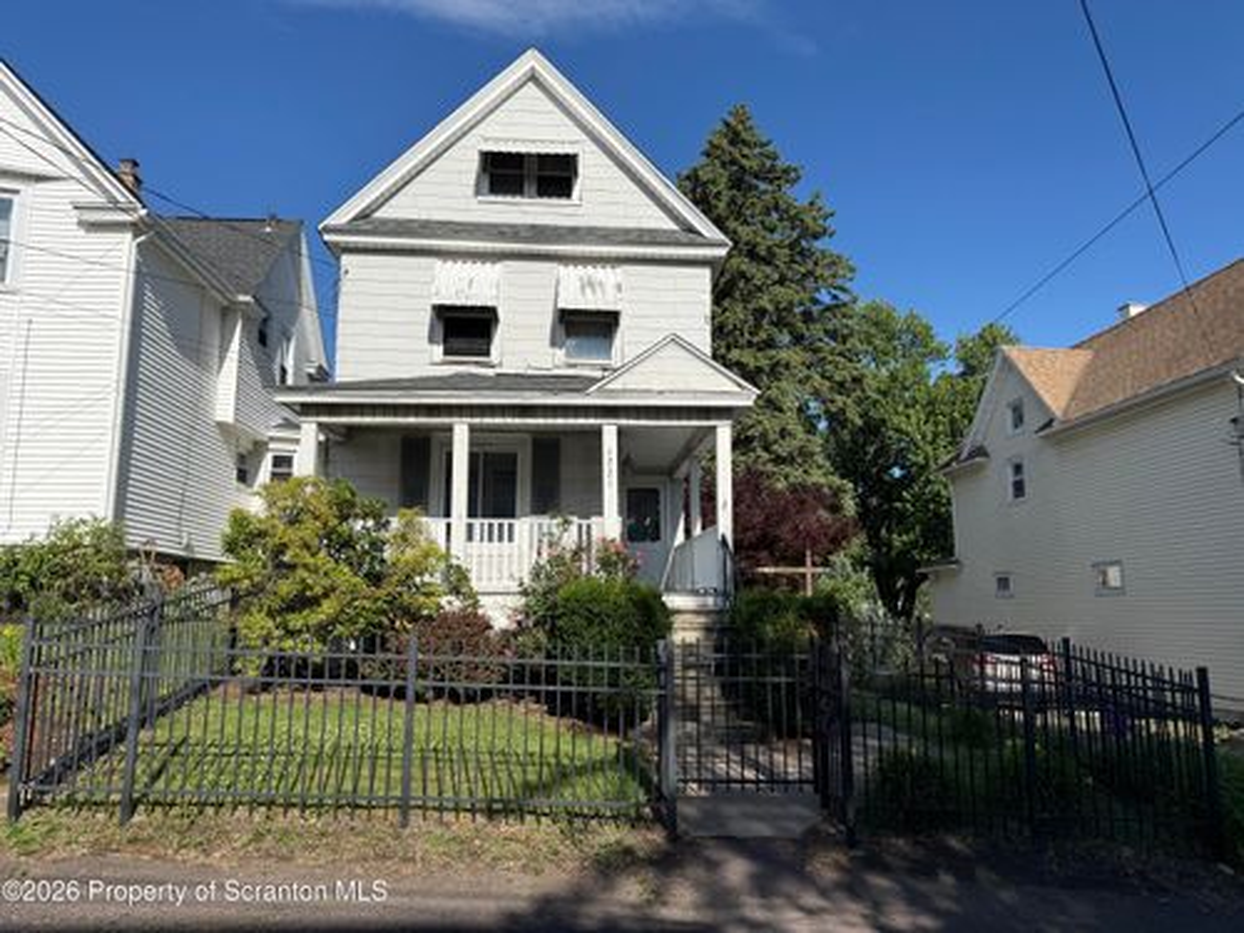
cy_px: 466
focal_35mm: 24
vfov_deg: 56.8
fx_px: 862
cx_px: 622
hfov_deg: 71.6
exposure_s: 1/5714
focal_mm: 6.76
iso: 80
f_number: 1.78
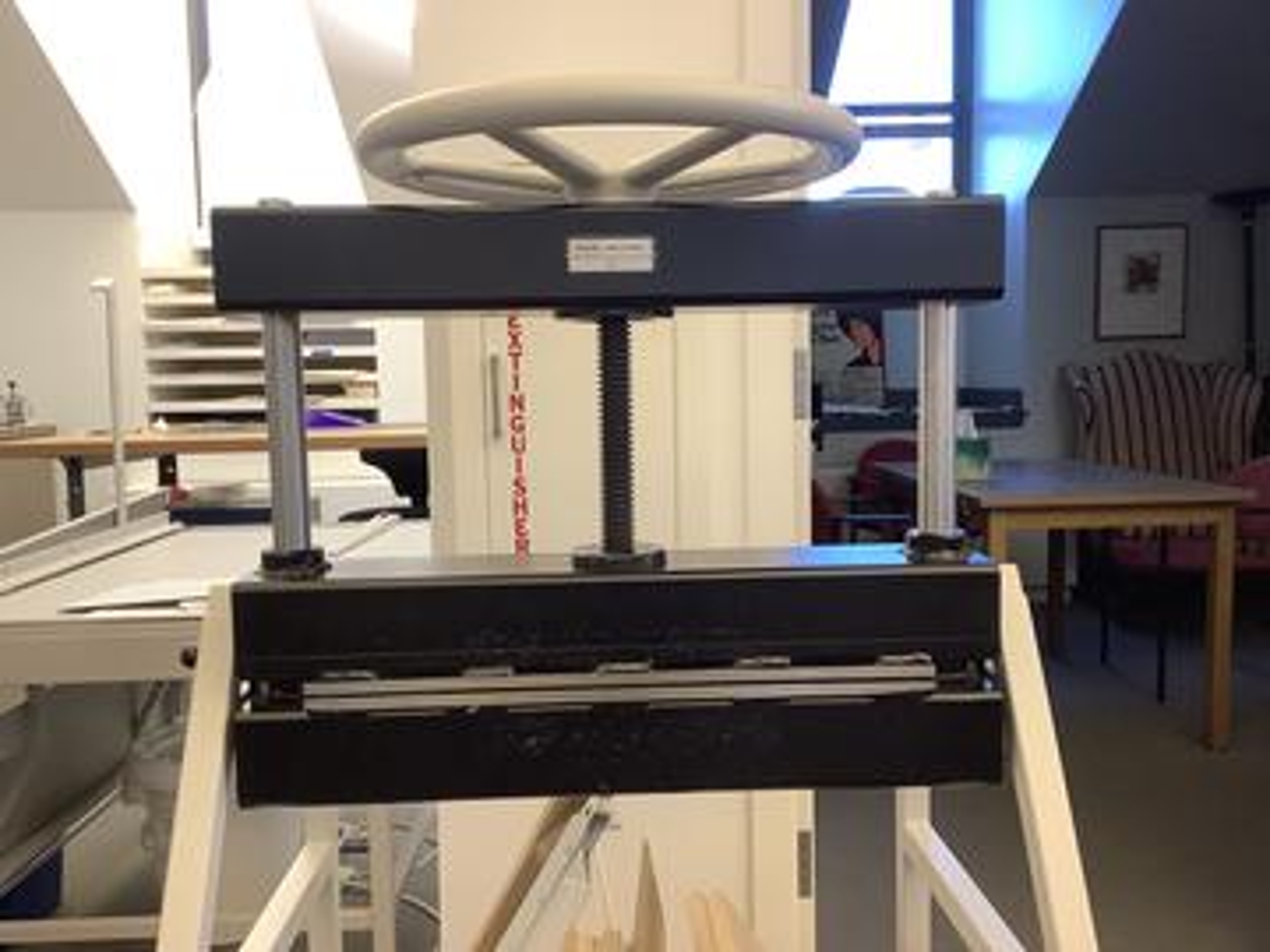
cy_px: 476
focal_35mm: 31
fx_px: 1137
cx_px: 635
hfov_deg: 58.4
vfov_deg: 45.4
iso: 125
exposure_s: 1/60
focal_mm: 3.3
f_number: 2.4
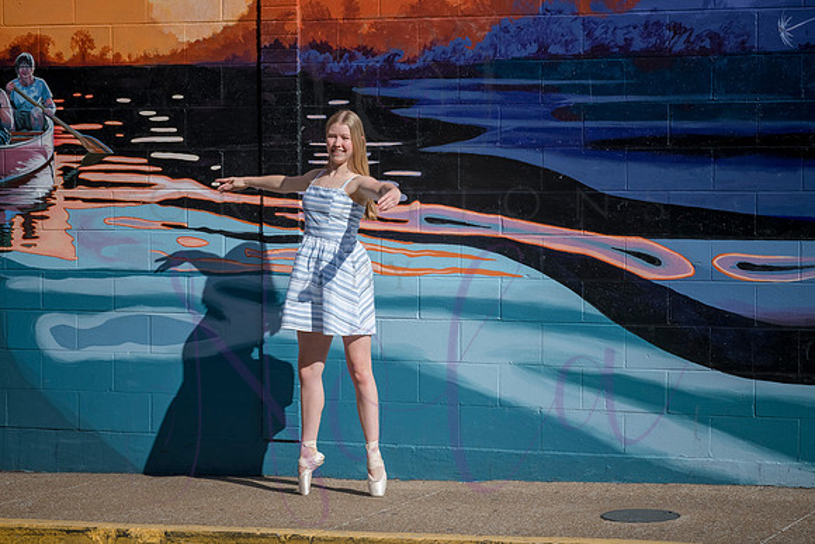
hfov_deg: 19.5
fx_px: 2378
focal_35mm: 105
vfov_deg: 13.0
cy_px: 272
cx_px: 408
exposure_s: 1/1000
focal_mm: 105
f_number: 11
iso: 400
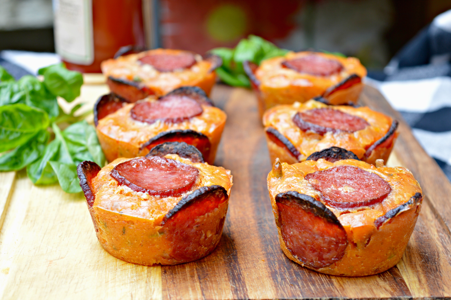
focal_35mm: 82
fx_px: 1033
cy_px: 150
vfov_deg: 16.5
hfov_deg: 24.6
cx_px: 226
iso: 100
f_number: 5.6
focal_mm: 55
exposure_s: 1/15
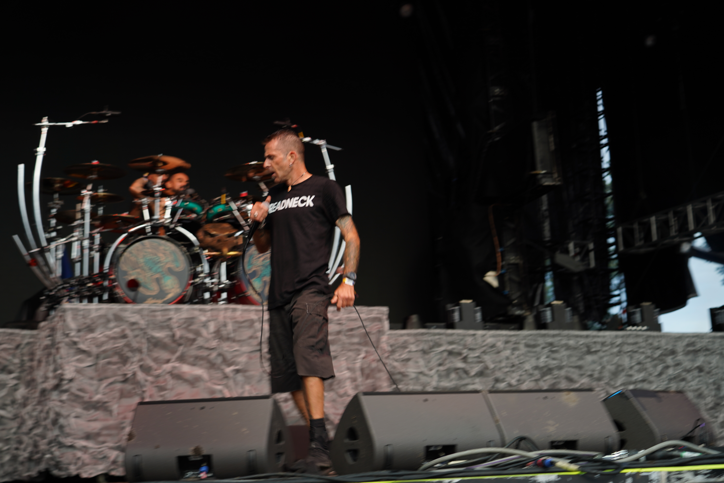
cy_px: 242
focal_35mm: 53
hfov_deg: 37.5
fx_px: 1066
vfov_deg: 25.5
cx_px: 362
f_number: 4
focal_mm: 53
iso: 125
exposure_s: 1/60
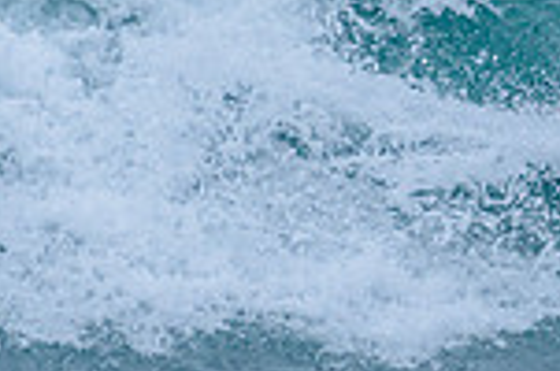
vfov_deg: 0.6
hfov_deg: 0.9
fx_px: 37534
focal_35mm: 2418
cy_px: -2
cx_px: 838
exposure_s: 1/2000
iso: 800
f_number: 5.6
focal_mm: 500
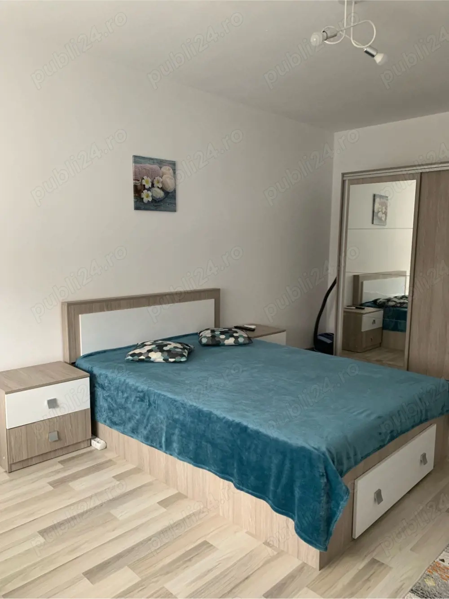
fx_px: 450
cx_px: 224
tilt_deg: -7.8
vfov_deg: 67.3
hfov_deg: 53.0
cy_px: 300
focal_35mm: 26
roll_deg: +0.1
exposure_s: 1/60
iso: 250
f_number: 1.8
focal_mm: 4.25
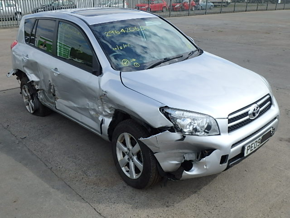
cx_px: 145
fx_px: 285
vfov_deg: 41.8
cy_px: 109
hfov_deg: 54.0
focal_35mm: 34
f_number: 4.9
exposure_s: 1/500
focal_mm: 6
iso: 125
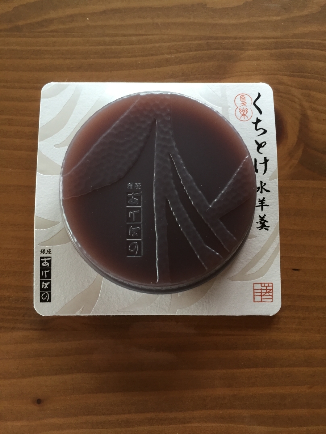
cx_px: 163
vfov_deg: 61.7
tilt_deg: -82.6
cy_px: 217
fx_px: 364
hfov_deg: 48.2
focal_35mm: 29
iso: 50
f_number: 2.2
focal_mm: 4.15
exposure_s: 1/30
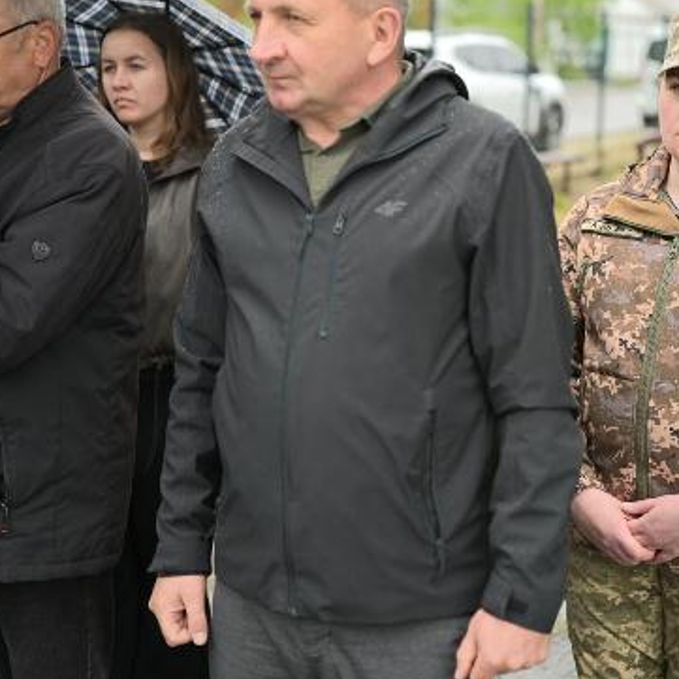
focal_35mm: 77
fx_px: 1709
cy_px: 301
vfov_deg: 22.5
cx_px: 422
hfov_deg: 22.4
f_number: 2
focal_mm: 50
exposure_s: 1/200
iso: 160
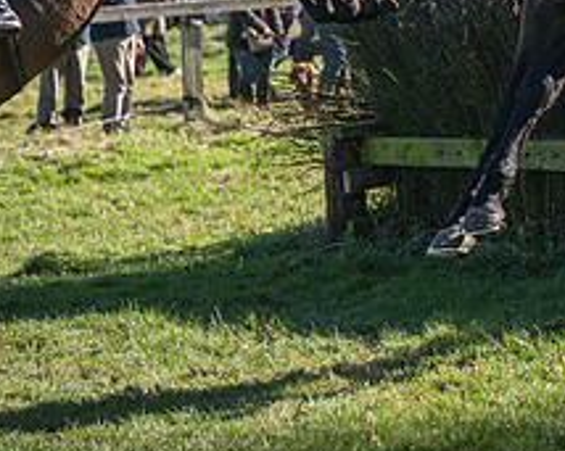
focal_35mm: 211
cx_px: 454
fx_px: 3527
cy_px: -98
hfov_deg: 9.1
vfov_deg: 7.3
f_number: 2.8
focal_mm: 70
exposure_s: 1/6400
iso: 400
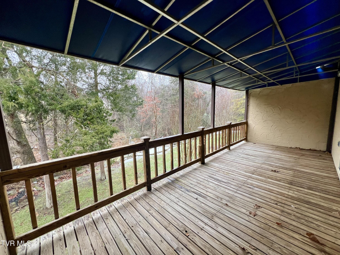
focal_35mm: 13
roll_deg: +2.3
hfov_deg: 106.2
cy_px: 128
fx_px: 128
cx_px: 170
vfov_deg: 89.9
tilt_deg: -6.3
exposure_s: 1/99
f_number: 1.8
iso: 125
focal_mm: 1.57
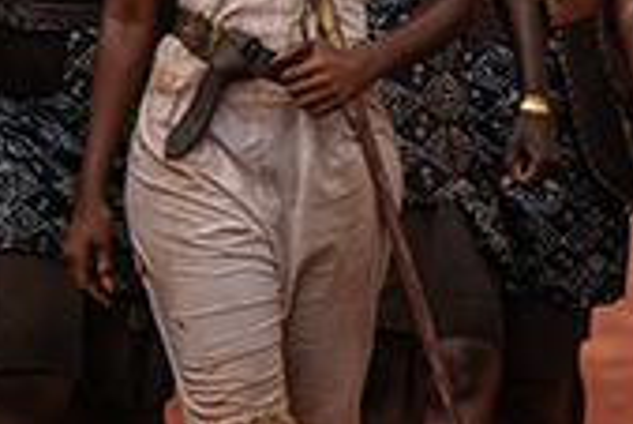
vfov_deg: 2.2
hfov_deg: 3.3
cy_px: 54
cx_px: 41
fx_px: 10858
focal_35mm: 617
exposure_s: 1/320
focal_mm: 180
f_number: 5
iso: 400
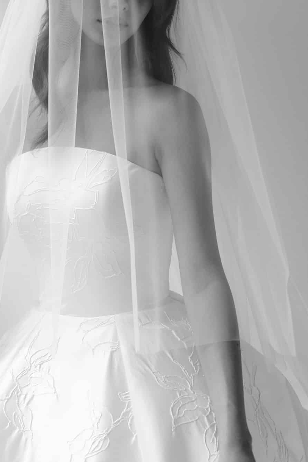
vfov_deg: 33.4
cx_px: 131
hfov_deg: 22.6
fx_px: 770
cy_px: 222
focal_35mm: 60
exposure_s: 1/250
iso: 320
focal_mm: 50
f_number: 4.5
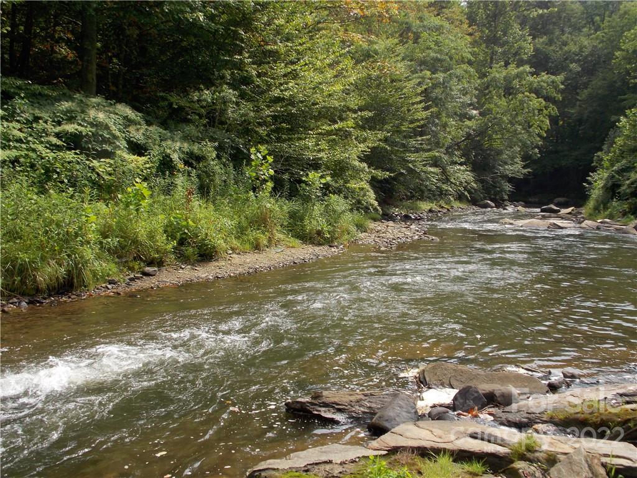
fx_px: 681
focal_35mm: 37
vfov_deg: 38.7
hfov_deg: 50.1
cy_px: 239
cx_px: 318
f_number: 3.5
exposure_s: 1/500
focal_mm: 6.6
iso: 80
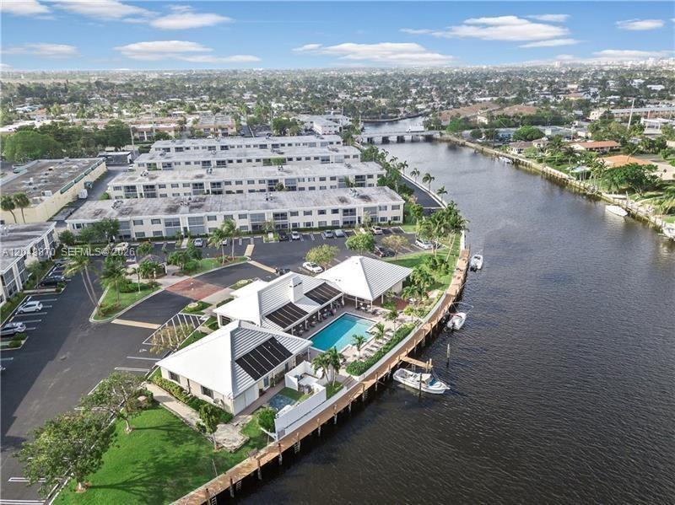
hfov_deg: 67.3
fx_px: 507
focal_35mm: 26
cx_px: 338
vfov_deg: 53.0
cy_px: 252
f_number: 2.2
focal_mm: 4.73
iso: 100
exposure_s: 1/730
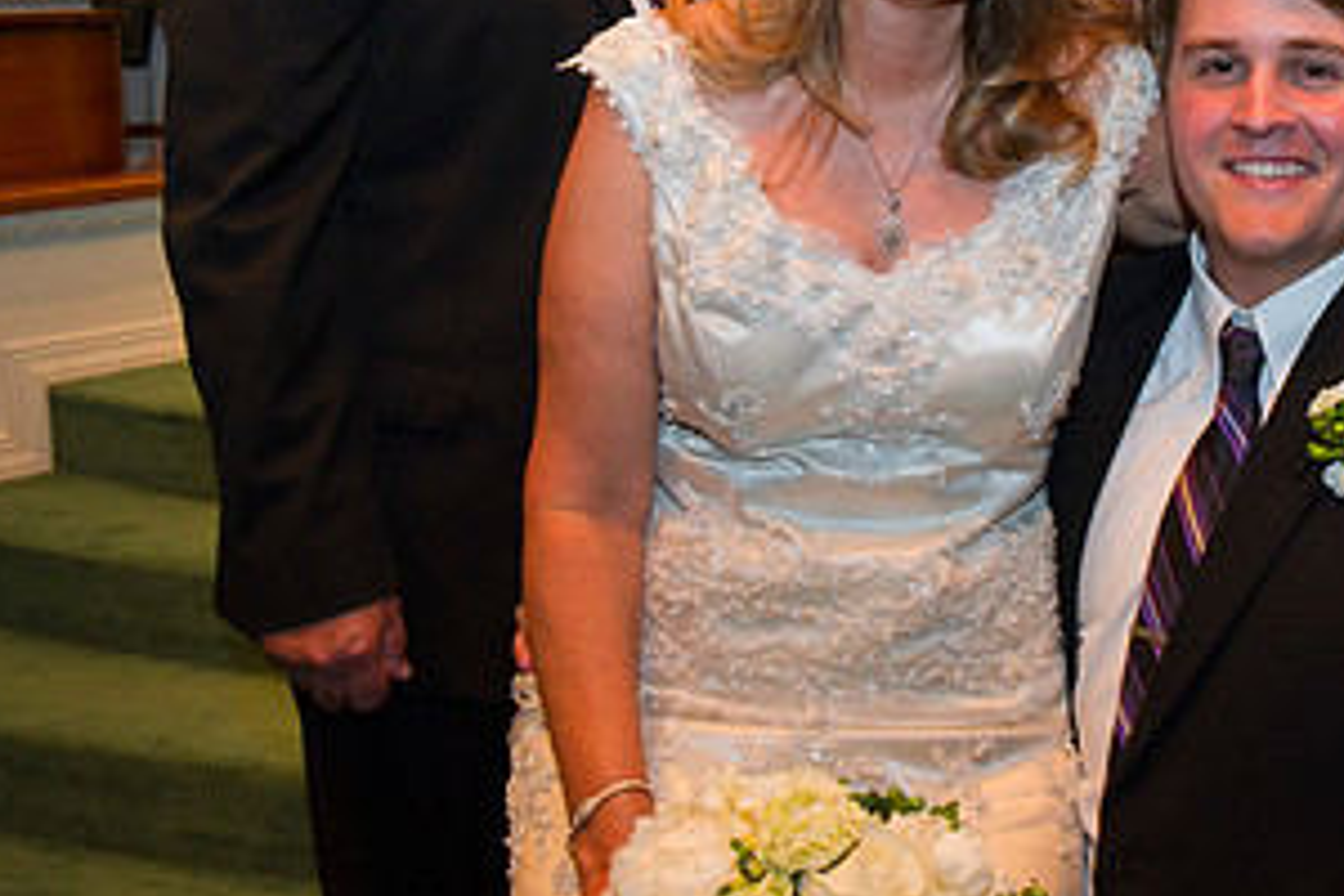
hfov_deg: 34.2
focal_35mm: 56
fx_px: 2091
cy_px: 85
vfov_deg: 23.5
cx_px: 1133
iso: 1600
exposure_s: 1/50
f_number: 5
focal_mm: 29
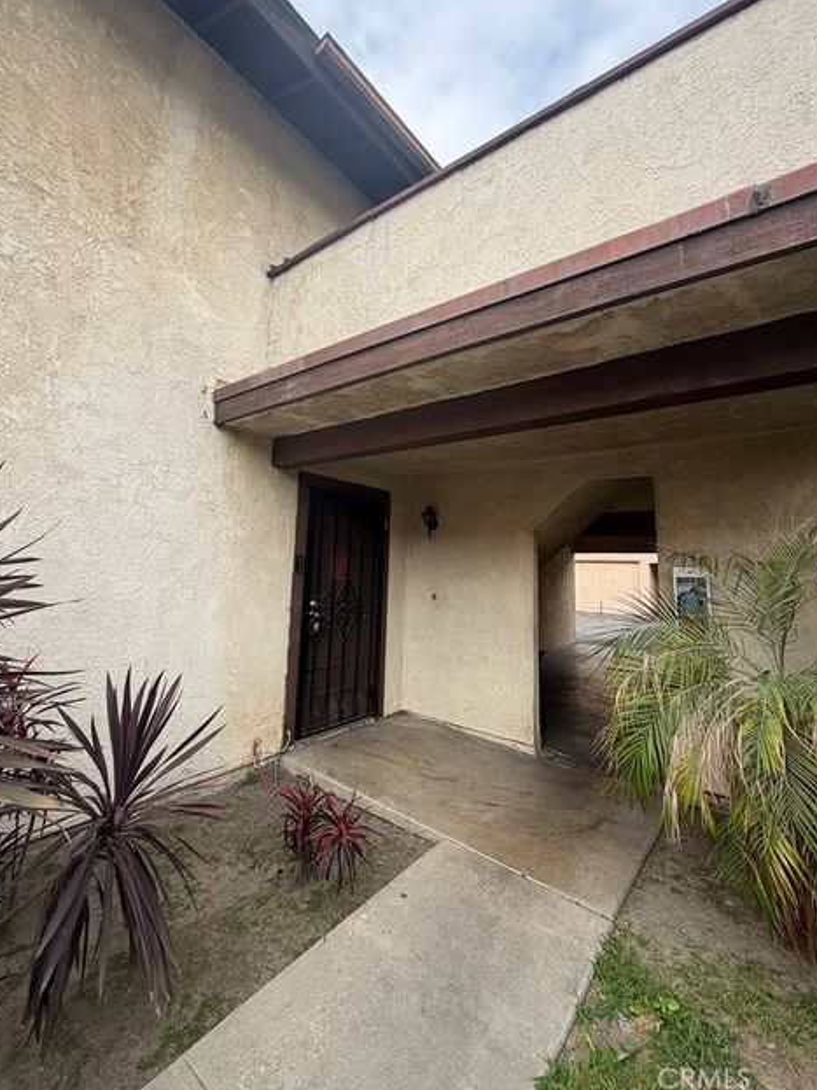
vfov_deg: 98.1
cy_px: 512
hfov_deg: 81.7
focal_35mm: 15
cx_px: 411
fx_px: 472
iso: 40
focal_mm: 2.22
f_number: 2.2
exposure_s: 1/770
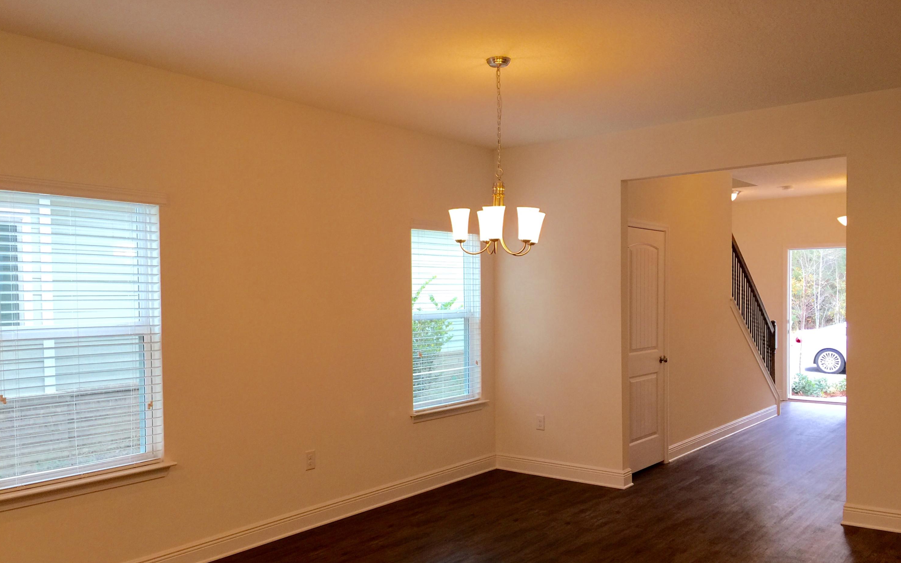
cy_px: 320
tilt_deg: -1.9
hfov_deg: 61.2
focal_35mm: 31
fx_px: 761
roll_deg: +0.2
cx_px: 451
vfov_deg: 40.5
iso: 32
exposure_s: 1/30
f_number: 2.2
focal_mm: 4.15
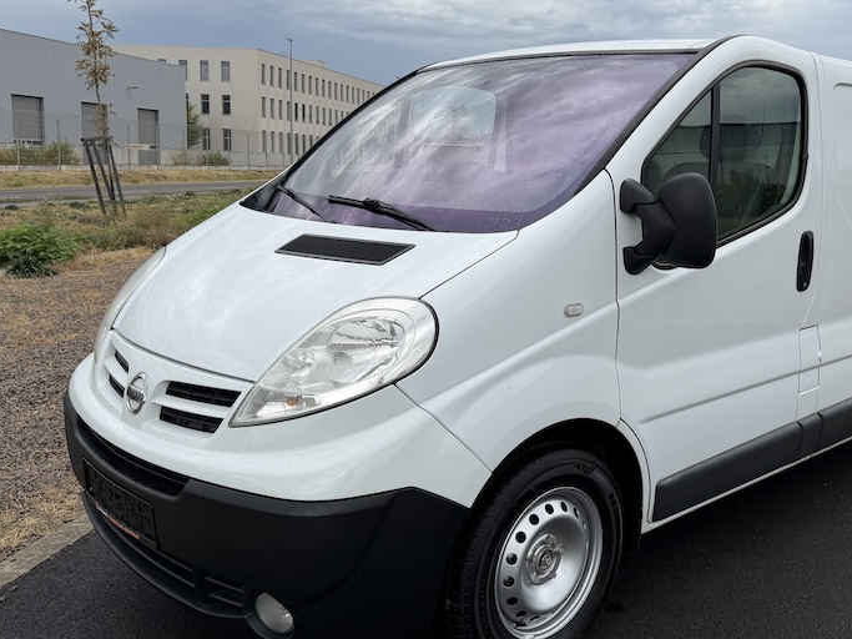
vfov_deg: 39.6
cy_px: 310
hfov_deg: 50.1
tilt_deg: -8.7
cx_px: 594
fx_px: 886
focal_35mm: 36
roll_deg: -2.3
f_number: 1.78
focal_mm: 6.76
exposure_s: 1/3425
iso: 80
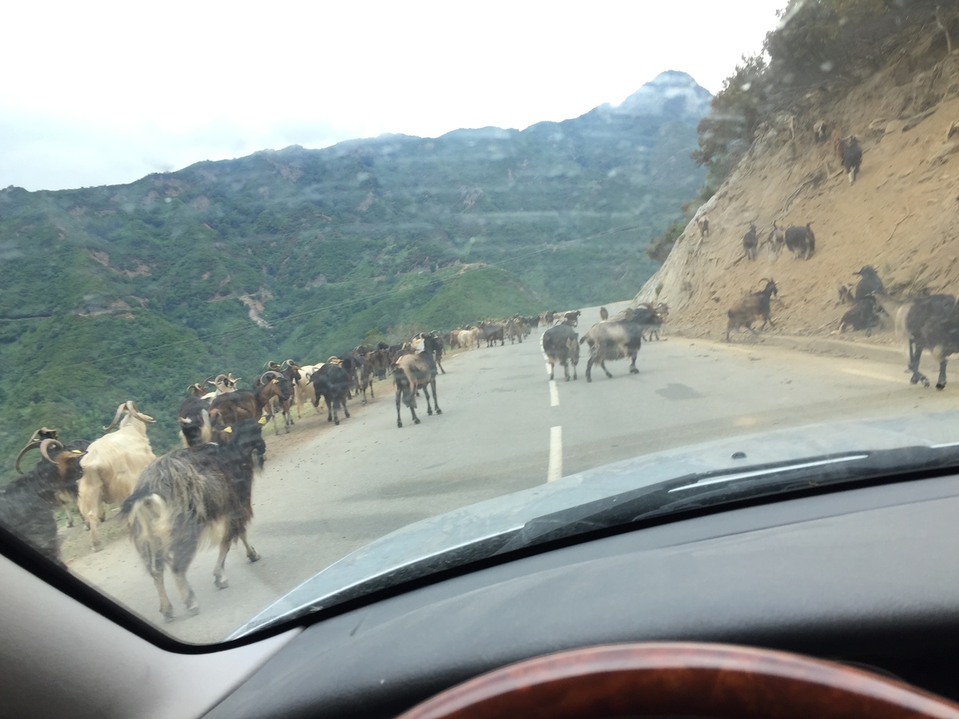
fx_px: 803
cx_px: 480
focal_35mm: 29
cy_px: 360
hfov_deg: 61.7
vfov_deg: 48.2
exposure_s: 1/235
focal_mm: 4.15
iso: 32
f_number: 2.2
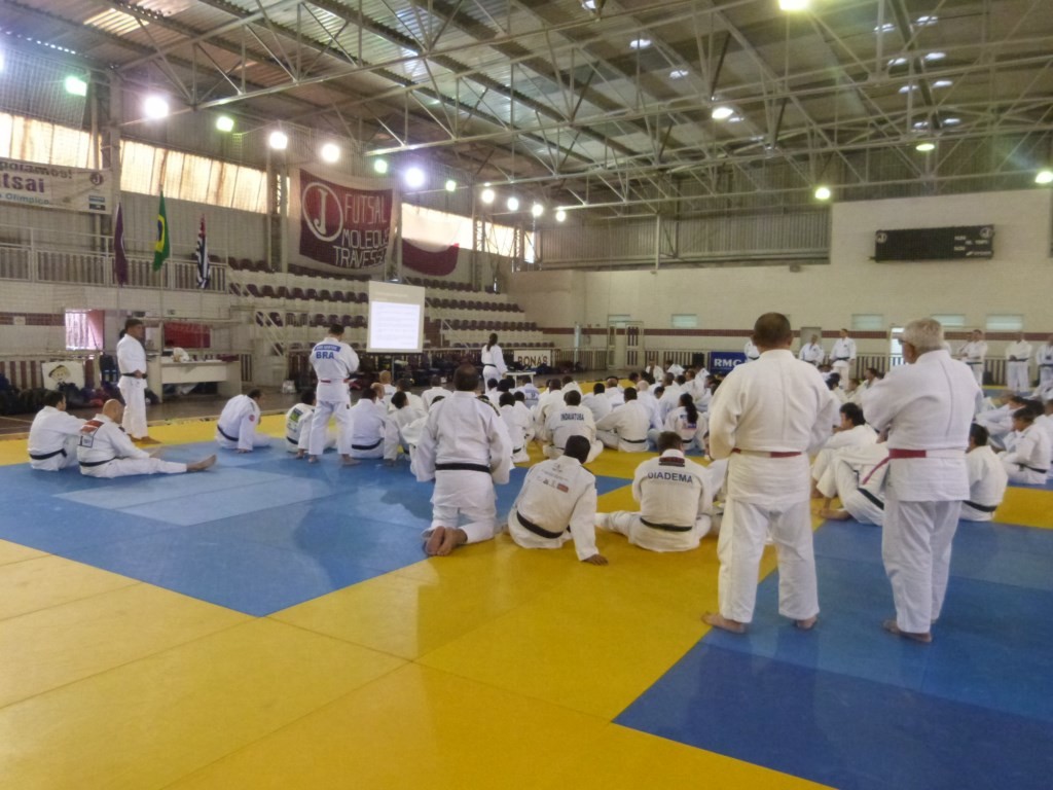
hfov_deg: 67.3
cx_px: 526
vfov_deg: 53.1
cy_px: 395
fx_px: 791
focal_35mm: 26
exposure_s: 1/50
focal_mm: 4.5
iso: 800
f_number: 2.8
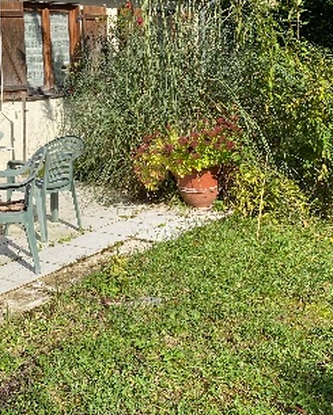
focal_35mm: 53
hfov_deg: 28.6
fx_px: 653
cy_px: 115
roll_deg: +2.0
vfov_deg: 34.8
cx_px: 139
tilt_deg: -5.9
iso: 32
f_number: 1.8
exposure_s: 1/3300
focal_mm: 4.25
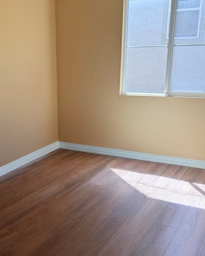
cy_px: 168
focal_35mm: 42
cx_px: 74
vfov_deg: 43.3
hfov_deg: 35.5
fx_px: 318
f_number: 1.78
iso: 80
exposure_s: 1/227
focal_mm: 6.76
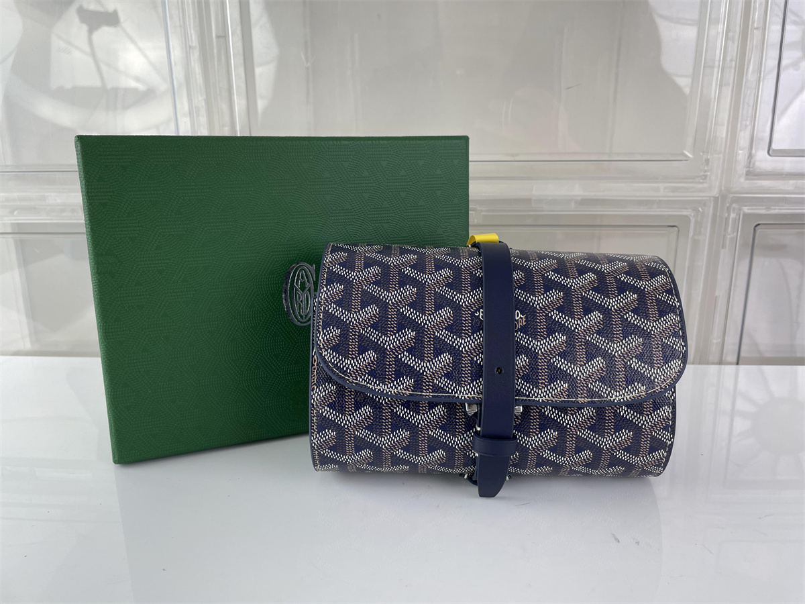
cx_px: 402
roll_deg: +0.1
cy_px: 302
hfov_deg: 67.3
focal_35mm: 26
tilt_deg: -15.3
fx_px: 605
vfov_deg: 53.1
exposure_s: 1/201
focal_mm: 4.2
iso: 32
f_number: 1.6
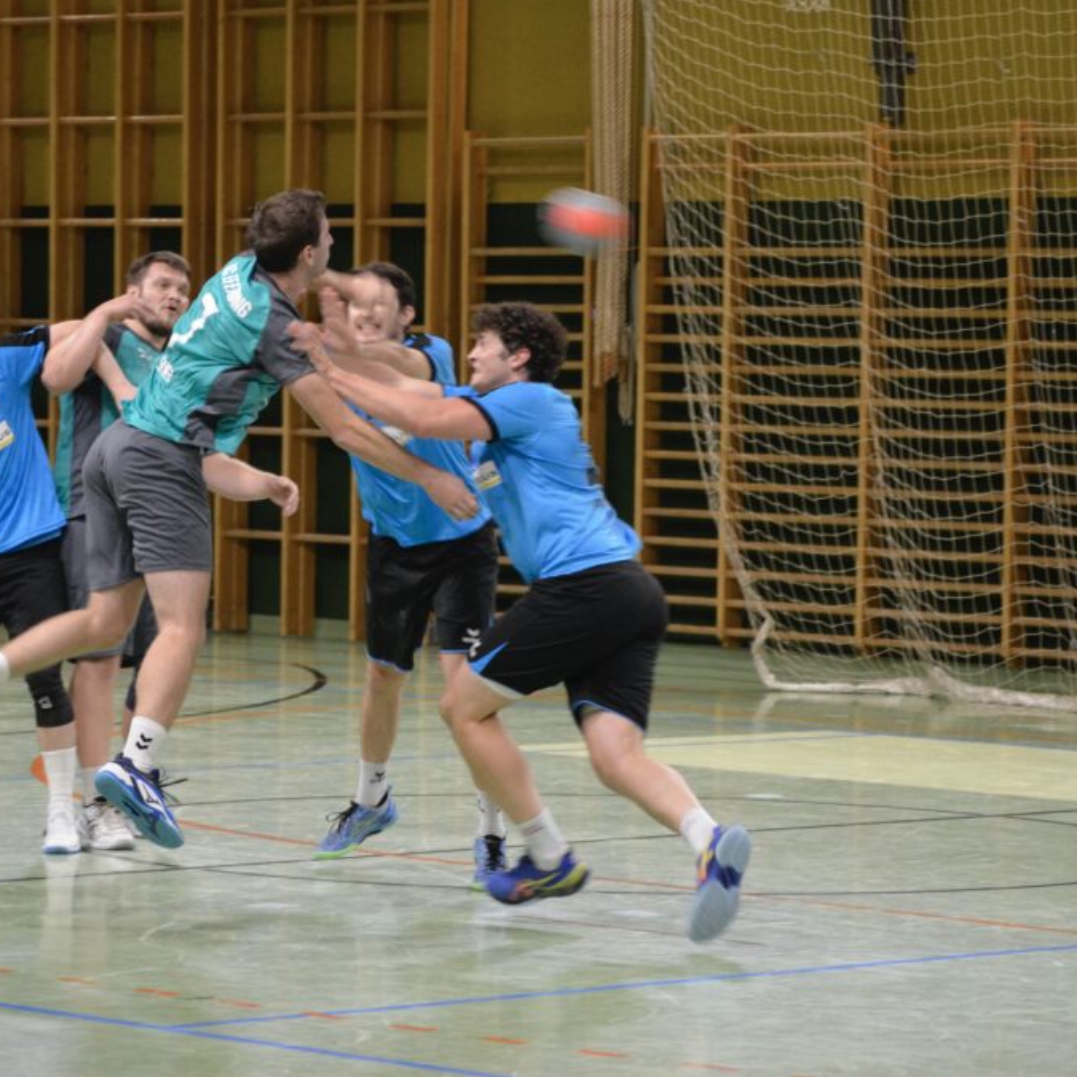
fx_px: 6794
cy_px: 538
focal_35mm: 193
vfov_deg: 9.1
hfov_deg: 9.1
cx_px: 311
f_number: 4.5
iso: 1600
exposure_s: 1/160
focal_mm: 100
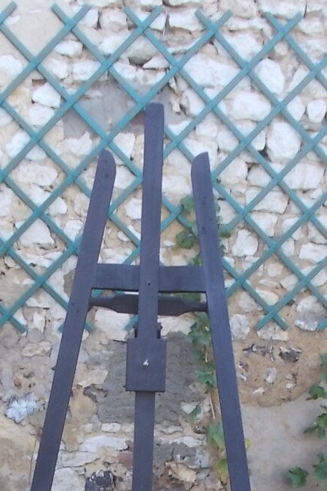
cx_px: 144
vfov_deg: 28.3
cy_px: 513
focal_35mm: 66
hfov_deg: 20.6
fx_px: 900
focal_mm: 4.6
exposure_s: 1/50
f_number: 3.2
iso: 80
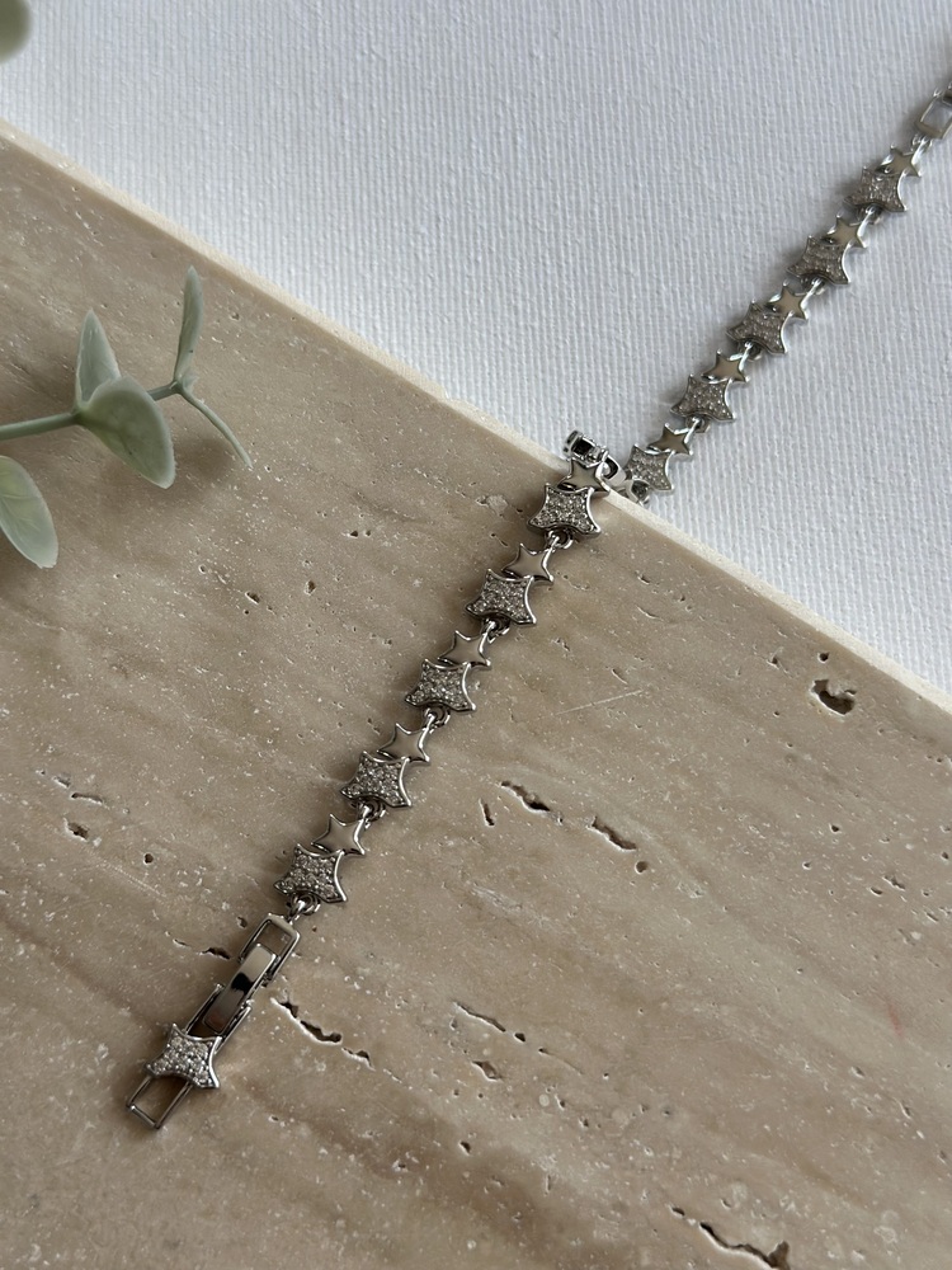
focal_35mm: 48
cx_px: 476
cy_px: 635
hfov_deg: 30.3
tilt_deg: -75.7
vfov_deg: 39.7
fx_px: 1760
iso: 100
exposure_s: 1/172
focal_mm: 6.86
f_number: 1.78
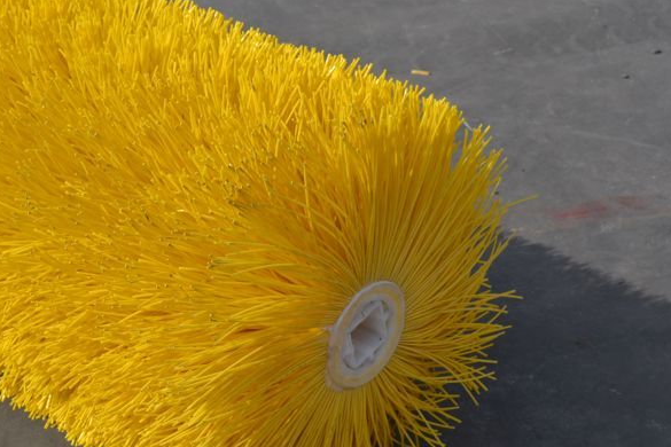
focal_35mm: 105
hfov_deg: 19.3
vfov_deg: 13.0
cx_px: 141
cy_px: 224
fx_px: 1957
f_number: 8
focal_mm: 40
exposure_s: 1/250
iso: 100
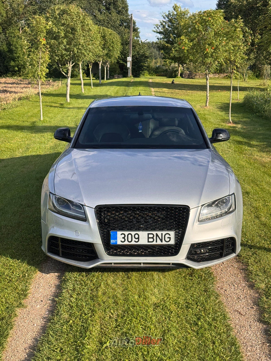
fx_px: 501
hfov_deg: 30.3
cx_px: 136
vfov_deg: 39.7
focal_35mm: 48
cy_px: 180
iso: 64
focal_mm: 6.76
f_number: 1.78
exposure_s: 1/2717
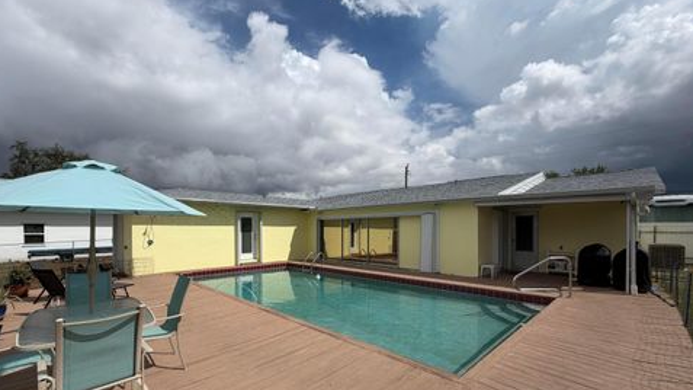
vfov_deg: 66.5
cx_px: 333
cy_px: 232
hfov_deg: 99.3
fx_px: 294
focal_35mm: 16
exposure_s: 1/2717
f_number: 2.2
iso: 20
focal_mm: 2.22
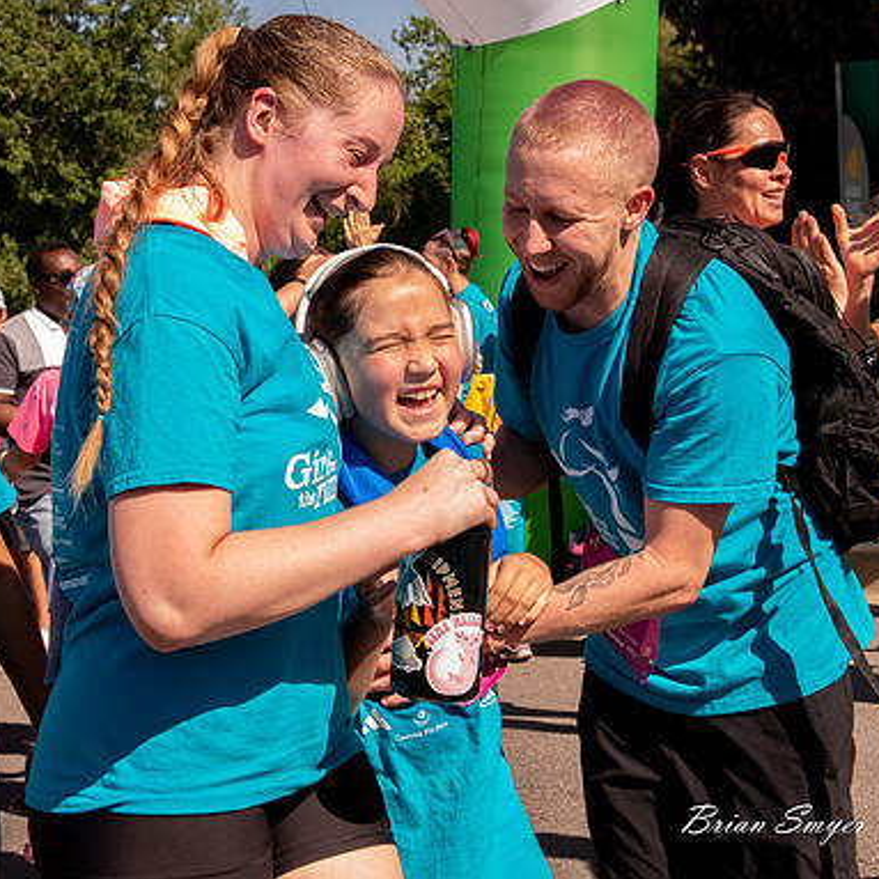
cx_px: 387
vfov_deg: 24.0
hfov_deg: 24.0
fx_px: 2068
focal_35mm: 72
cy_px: 382
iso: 800
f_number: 11
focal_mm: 46
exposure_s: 1/640
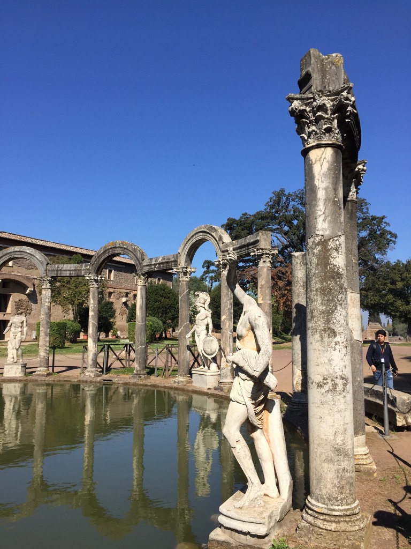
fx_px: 459
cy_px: 274
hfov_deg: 48.2
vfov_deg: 61.7
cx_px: 206
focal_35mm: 29
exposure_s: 1/2475
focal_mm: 4.15
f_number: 2.2
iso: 32
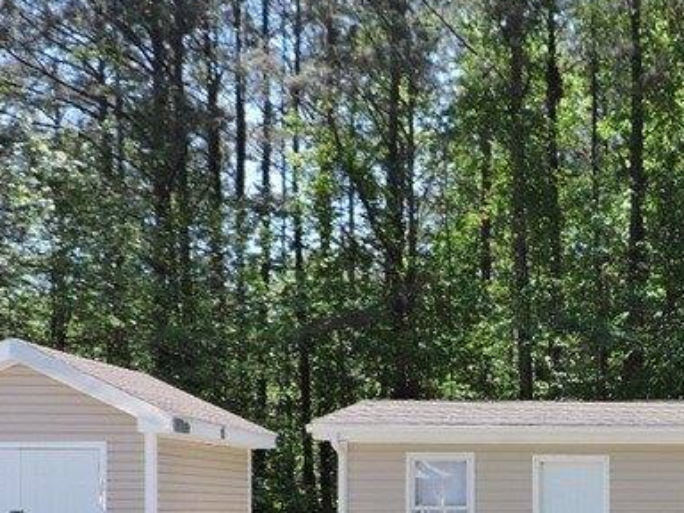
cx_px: 787
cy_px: 492
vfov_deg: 22.2
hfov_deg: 27.2
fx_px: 1265
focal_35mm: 64
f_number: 3
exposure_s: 1/500
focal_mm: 4.3
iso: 100
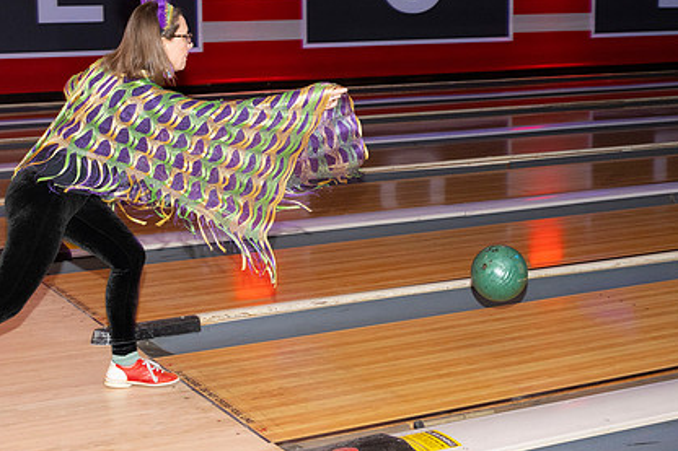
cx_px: 287
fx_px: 1261
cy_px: 165
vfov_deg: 20.2
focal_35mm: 67
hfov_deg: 30.0
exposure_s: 1/100
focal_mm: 48
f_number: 5.6
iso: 2000
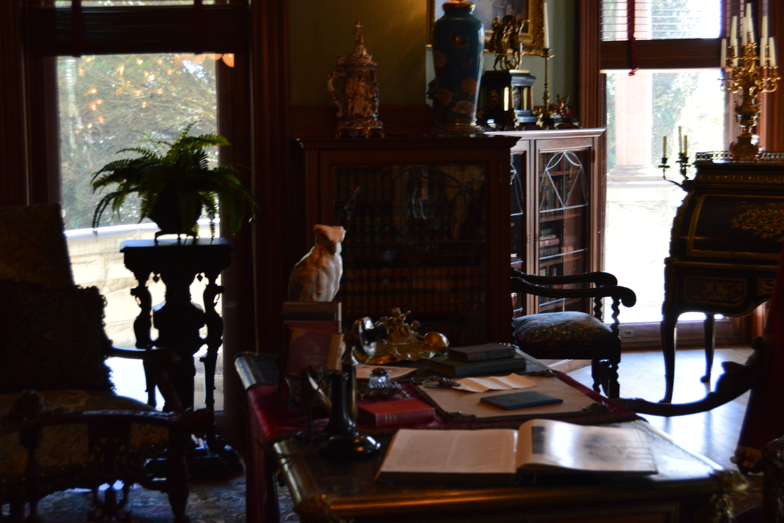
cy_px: 261
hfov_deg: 32.9
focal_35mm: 61
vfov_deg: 22.3
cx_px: 396
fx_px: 1328
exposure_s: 1/40
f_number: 5
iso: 800
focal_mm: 40
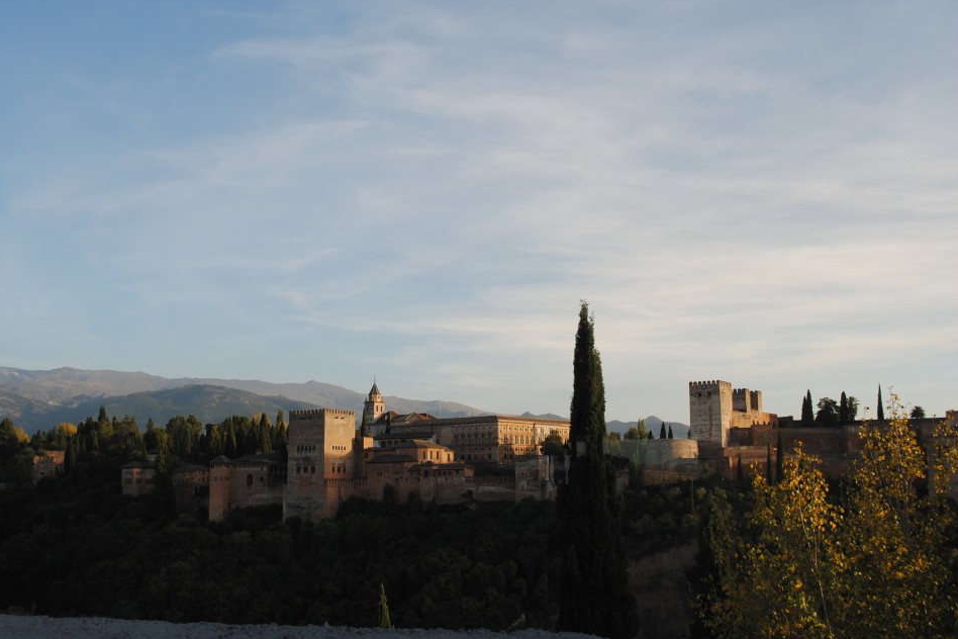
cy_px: 312
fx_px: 1224
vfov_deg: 29.2
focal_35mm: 46
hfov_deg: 42.7
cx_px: 471
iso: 100
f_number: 6.3
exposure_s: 1/160
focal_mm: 30
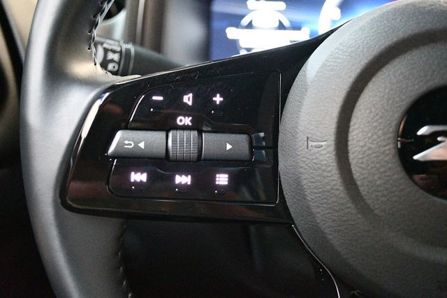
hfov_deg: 41.1
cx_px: 224
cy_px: 149
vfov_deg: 28.0
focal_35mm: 48
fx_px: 596
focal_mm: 32
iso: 12800
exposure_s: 1/50
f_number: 4.8
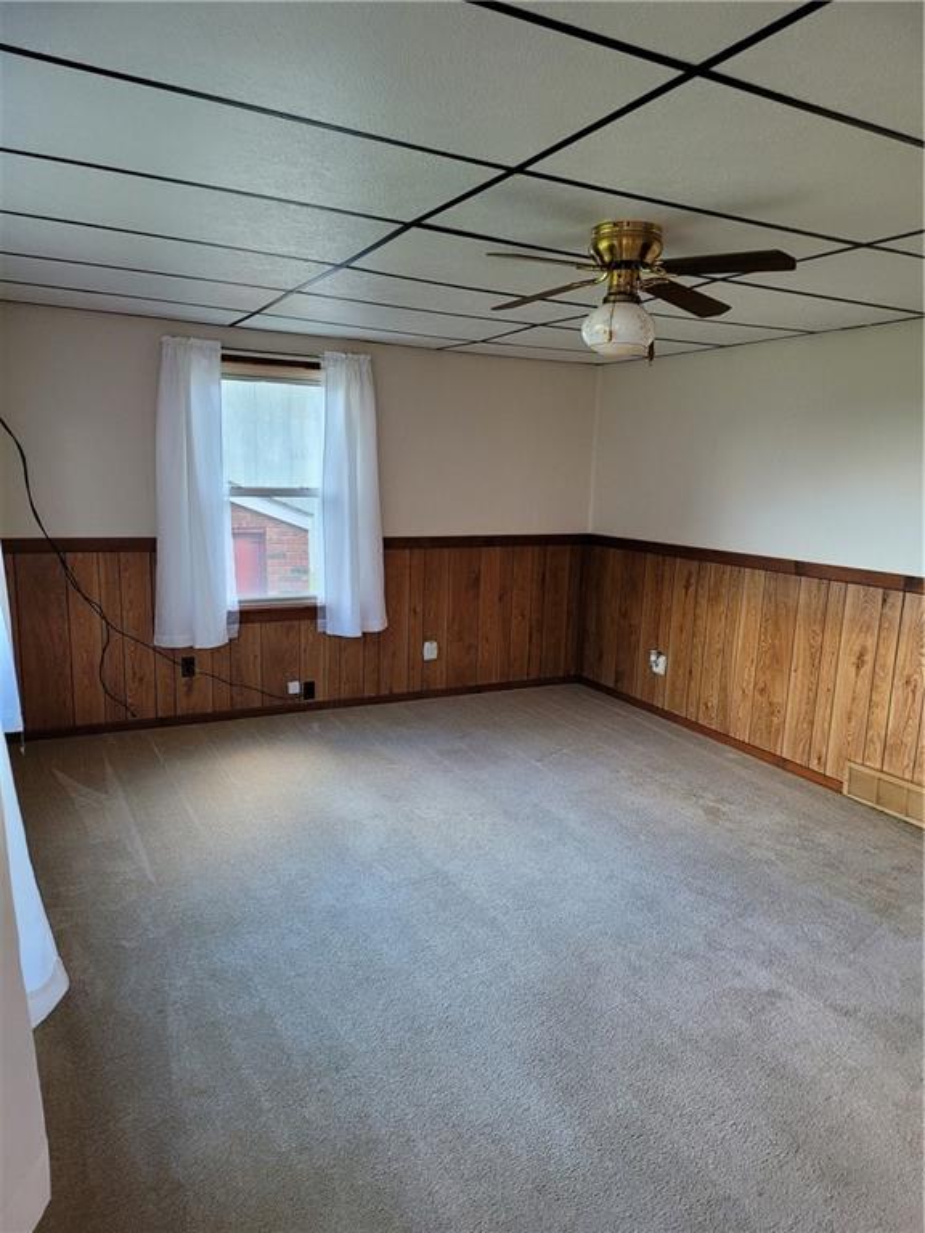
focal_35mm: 26
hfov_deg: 53.1
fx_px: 926
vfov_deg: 67.3
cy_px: 616
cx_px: 462
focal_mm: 5
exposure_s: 1/119
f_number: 1.8
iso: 250
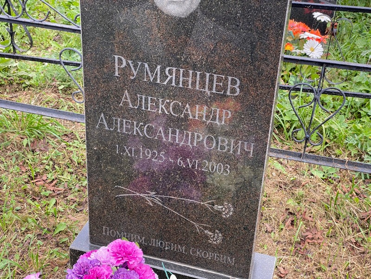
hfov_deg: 36.8
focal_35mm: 52
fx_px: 557
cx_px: 186
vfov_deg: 28.0
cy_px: 140
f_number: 2
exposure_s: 1/122
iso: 32
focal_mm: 6
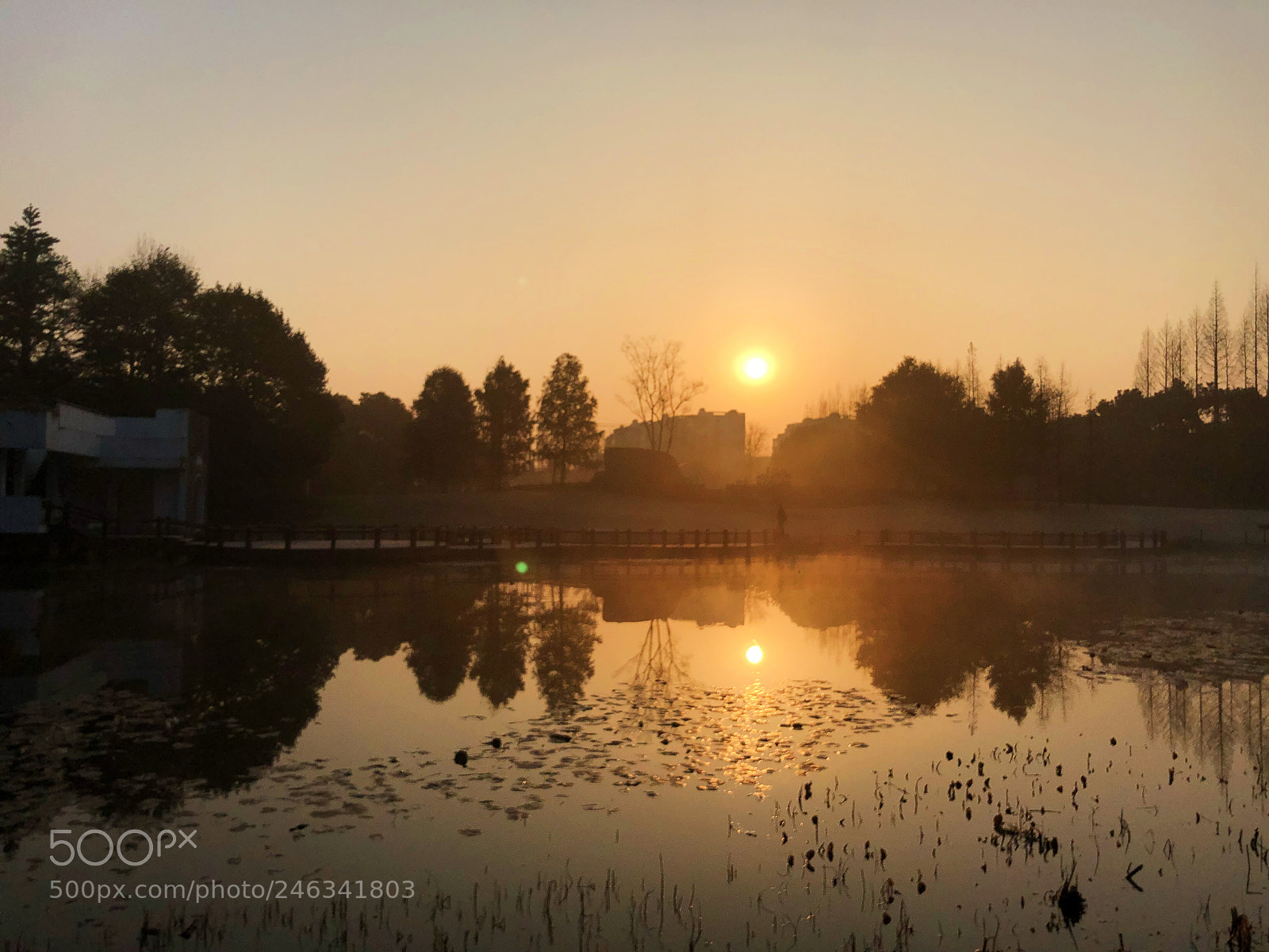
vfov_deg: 49.7
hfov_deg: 63.4
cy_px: 476
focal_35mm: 28
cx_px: 634
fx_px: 1026
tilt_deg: +2.0
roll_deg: -0.8
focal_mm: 4
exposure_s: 1/8130
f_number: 1.8
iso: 25
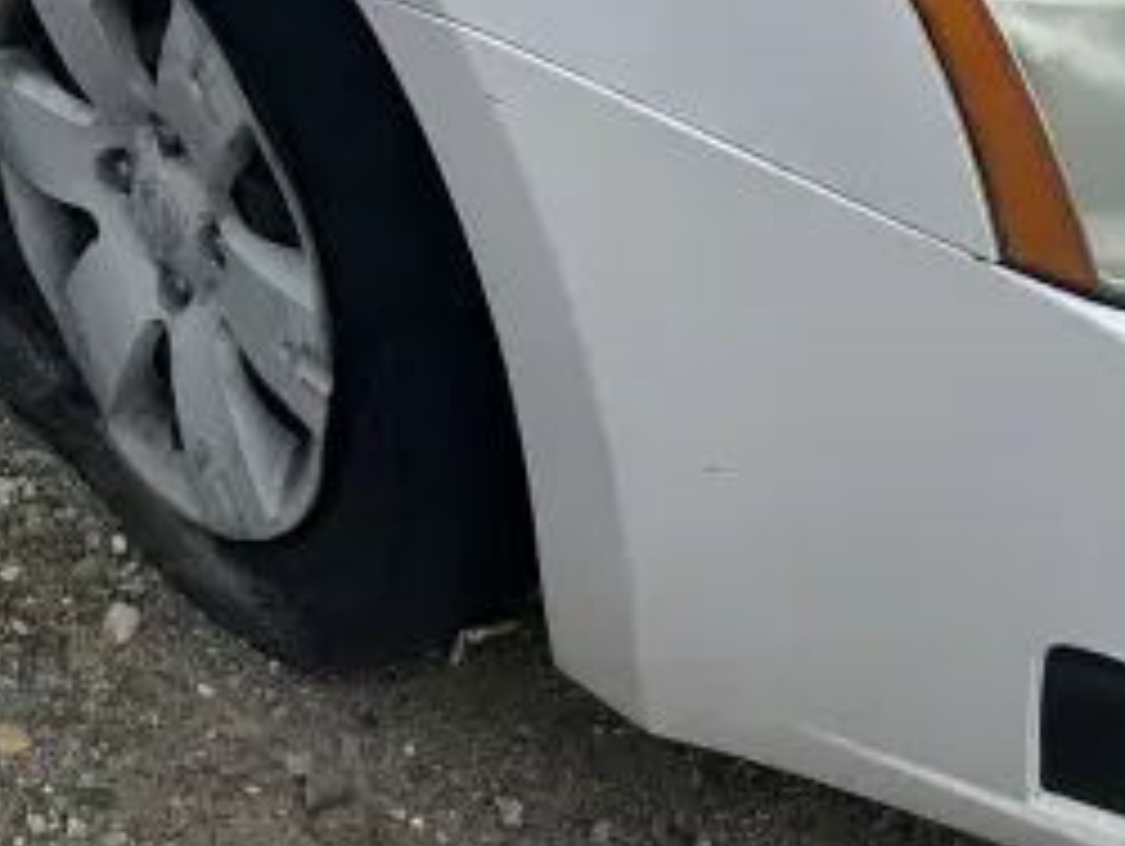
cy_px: -522
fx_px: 2993
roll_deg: -0.7
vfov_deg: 14.7
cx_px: 522
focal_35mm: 92
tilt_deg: -29.3
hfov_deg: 21.3
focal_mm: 6.86
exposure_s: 1/7042
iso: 80
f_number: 1.78
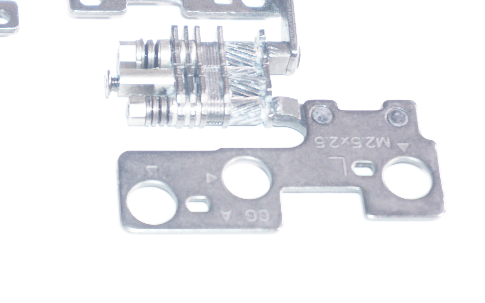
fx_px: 1785
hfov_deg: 15.3
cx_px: 64
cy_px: 126
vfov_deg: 9.7
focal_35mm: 135
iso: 640
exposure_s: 1/160
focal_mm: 50
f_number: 5.6
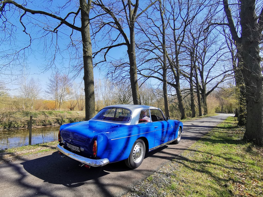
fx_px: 122
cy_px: 98
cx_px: 132
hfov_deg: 94.5
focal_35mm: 16
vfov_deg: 78.1
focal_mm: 2.26
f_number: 2.2
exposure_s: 1/719
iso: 50
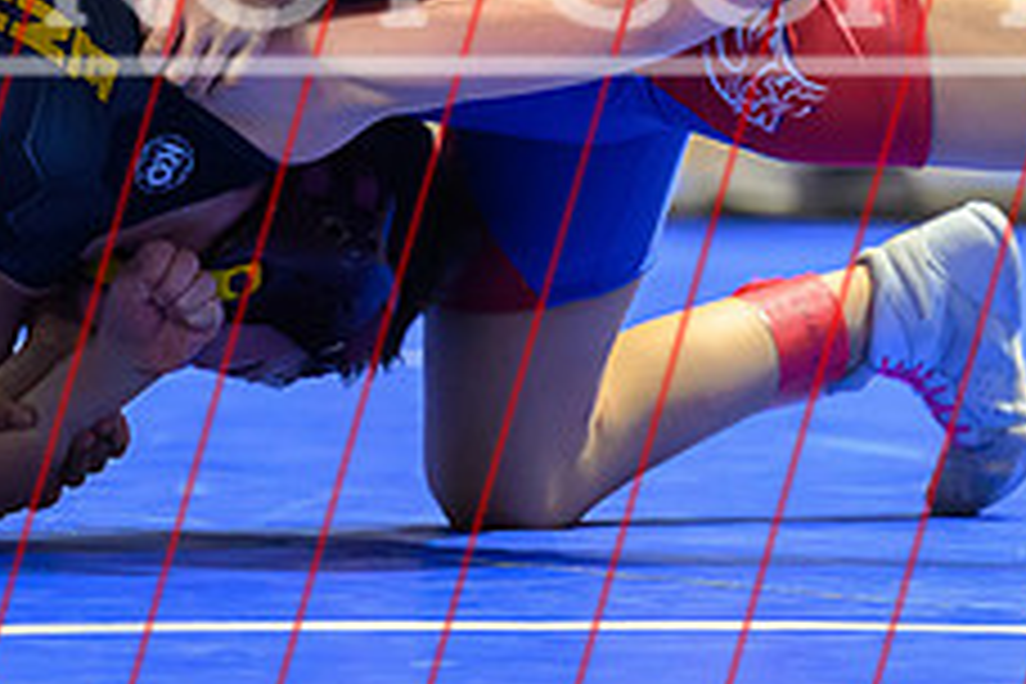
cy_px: 191
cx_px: 238
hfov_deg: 3.7
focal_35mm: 555
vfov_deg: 2.5
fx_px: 15816
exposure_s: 1/800
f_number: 2.8
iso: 5000
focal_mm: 170
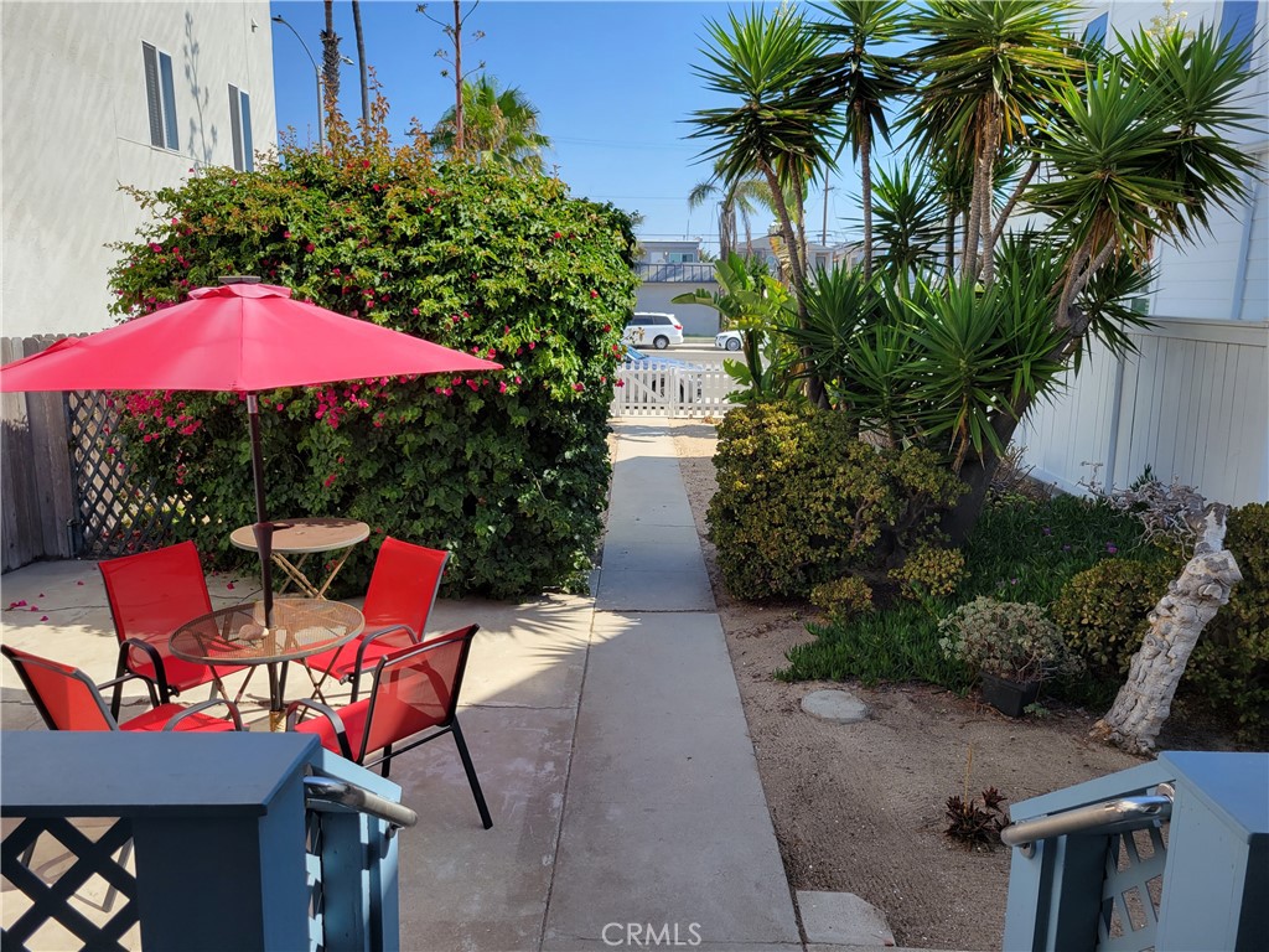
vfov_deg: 53.1
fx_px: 953
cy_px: 476
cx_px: 634
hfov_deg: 67.3
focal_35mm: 26
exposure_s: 1/1139
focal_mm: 5.4
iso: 40
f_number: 1.8
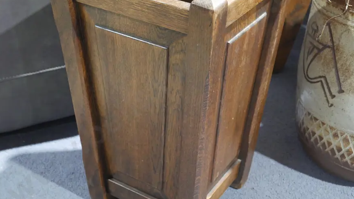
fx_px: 554
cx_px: 178
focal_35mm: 59
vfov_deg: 20.3
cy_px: 74
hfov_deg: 35.5
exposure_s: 1/30
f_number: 5.1
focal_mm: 23
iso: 3200
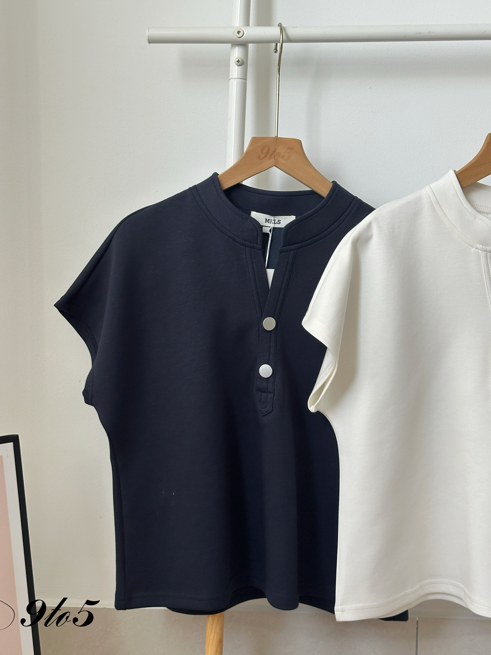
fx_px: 908
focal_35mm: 48
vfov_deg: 39.7
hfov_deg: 30.3
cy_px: 328
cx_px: 246
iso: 125
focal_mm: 6.86
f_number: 1.78
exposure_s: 1/60
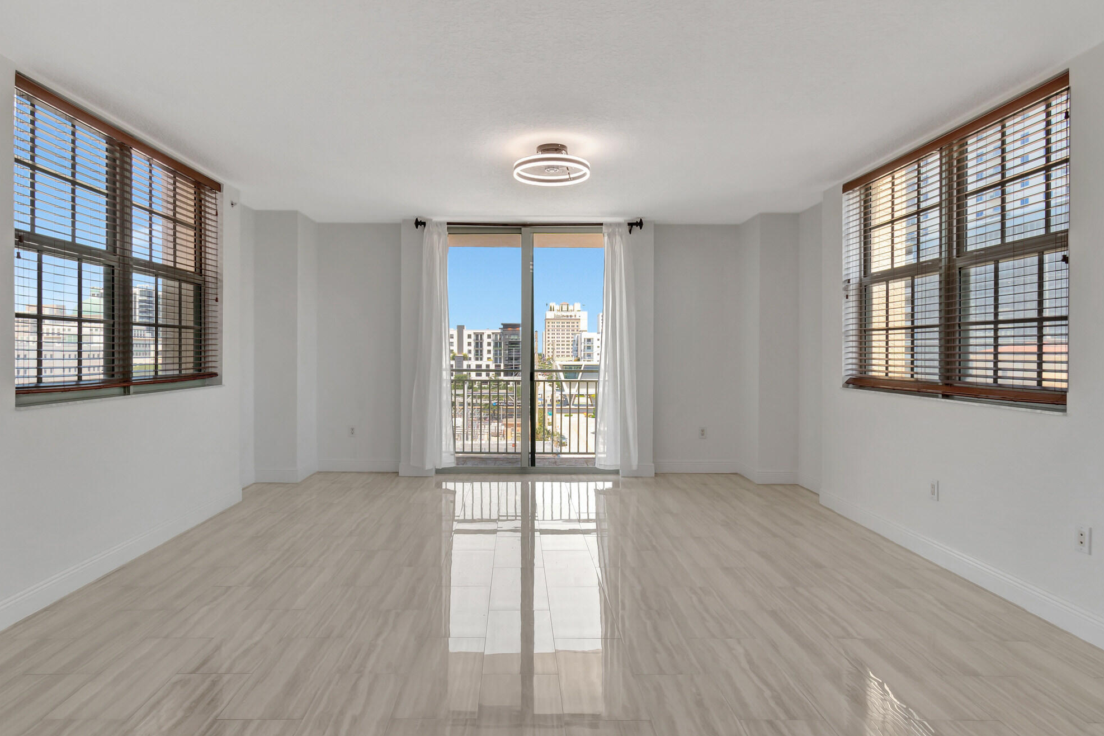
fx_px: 583
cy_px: 359
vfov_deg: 64.5
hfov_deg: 86.8
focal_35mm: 19
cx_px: 526
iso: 320
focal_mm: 10
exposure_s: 1/30
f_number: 8
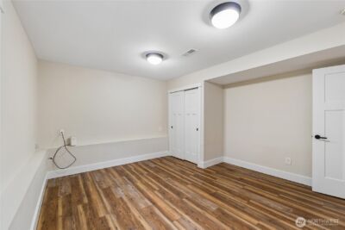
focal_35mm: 15
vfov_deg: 77.4
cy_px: 115
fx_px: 144
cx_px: 172
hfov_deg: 100.4
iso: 250
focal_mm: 10
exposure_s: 1/3.33
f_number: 9
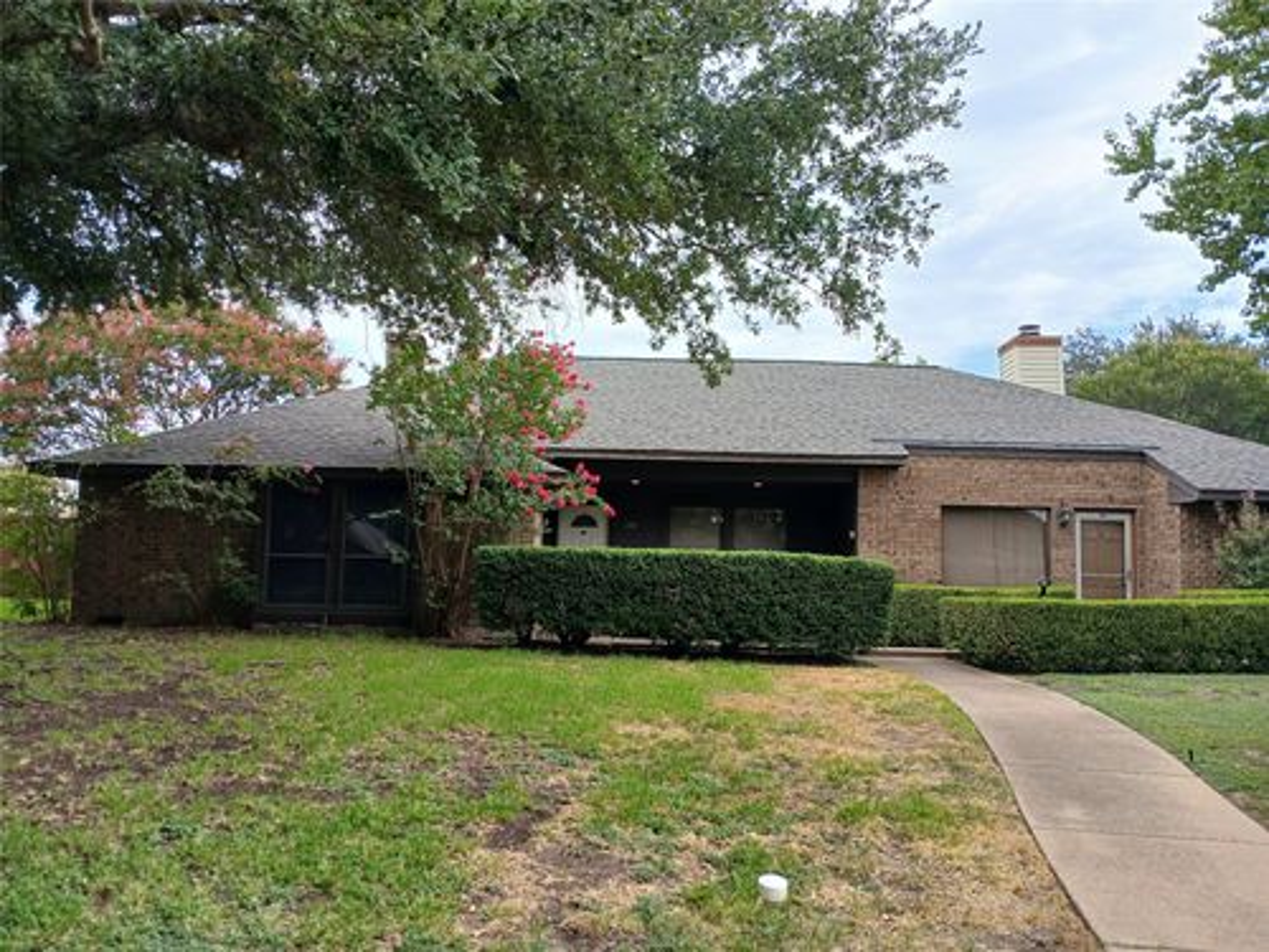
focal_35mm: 26
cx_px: 634
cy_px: 476
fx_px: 953
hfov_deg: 67.3
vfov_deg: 53.1
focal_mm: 3.98
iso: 20
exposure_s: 1/177
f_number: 1.8
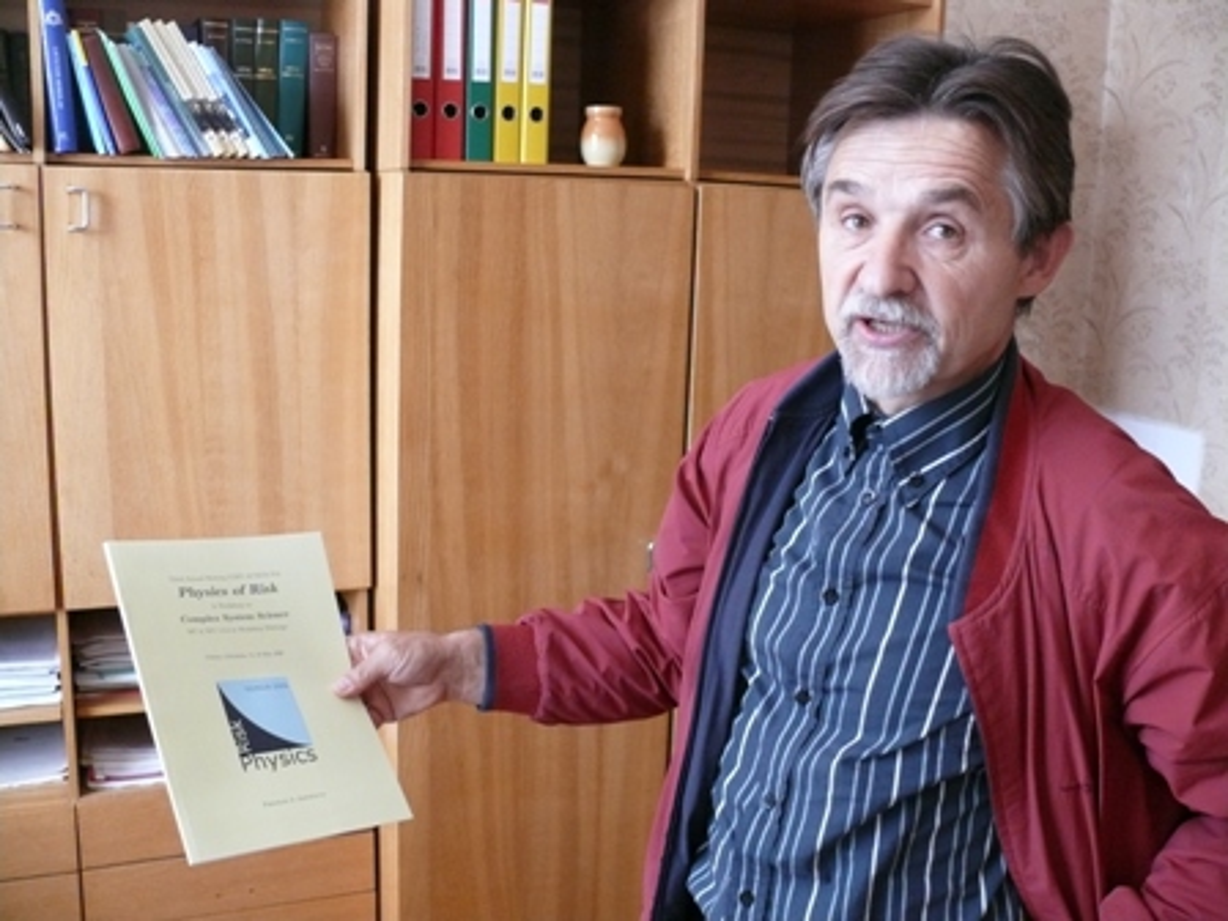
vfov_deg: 40.7
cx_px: 614
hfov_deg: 52.6
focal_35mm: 35
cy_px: 460
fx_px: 1242
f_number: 2.8
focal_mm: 7.4
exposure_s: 1/50
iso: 400
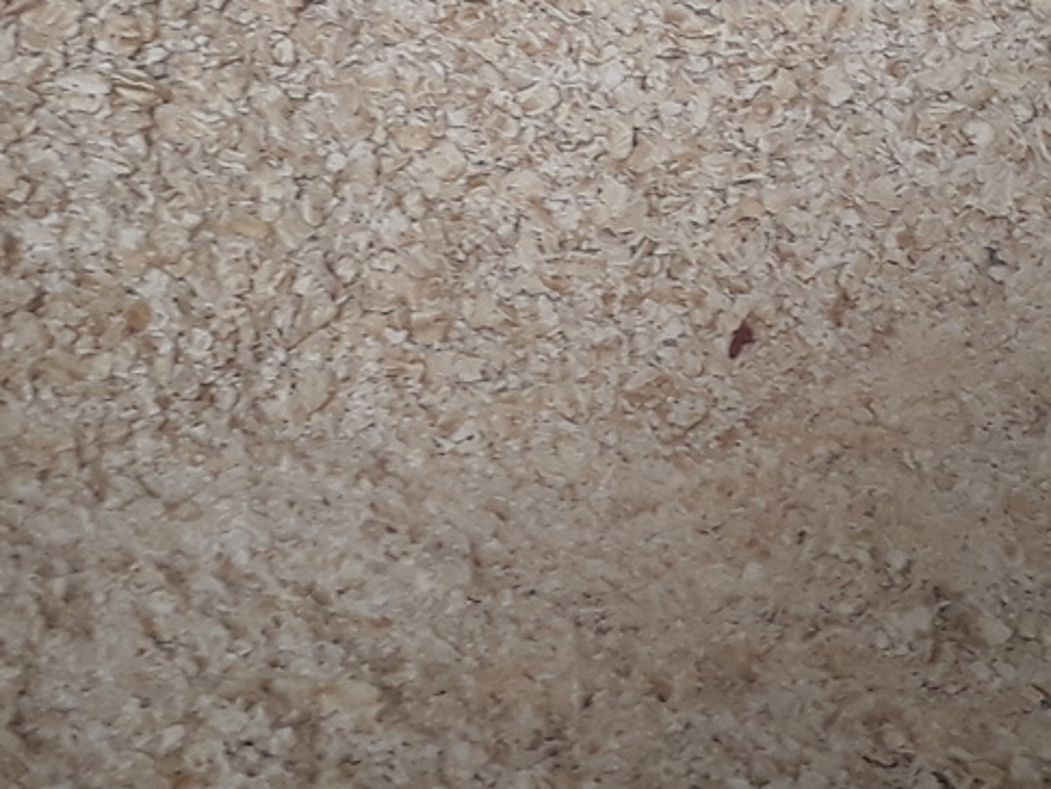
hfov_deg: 33.8
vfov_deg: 24.3
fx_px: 1731
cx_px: 479
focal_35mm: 57
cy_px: -35
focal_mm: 3.6
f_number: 1.9
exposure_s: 1/30
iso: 64
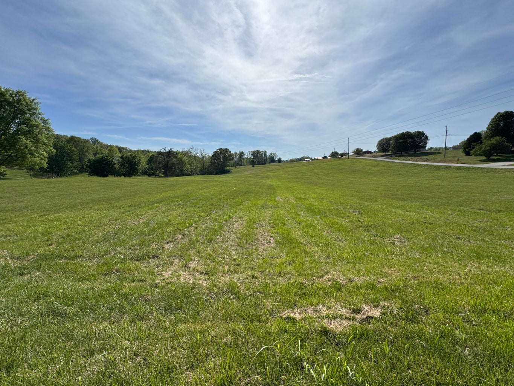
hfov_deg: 102.1
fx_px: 208
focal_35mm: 14
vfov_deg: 85.7
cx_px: 257
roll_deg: +0.3
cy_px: 193
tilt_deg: -6.4
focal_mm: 2.22
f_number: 2.2
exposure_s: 1/3906
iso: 50
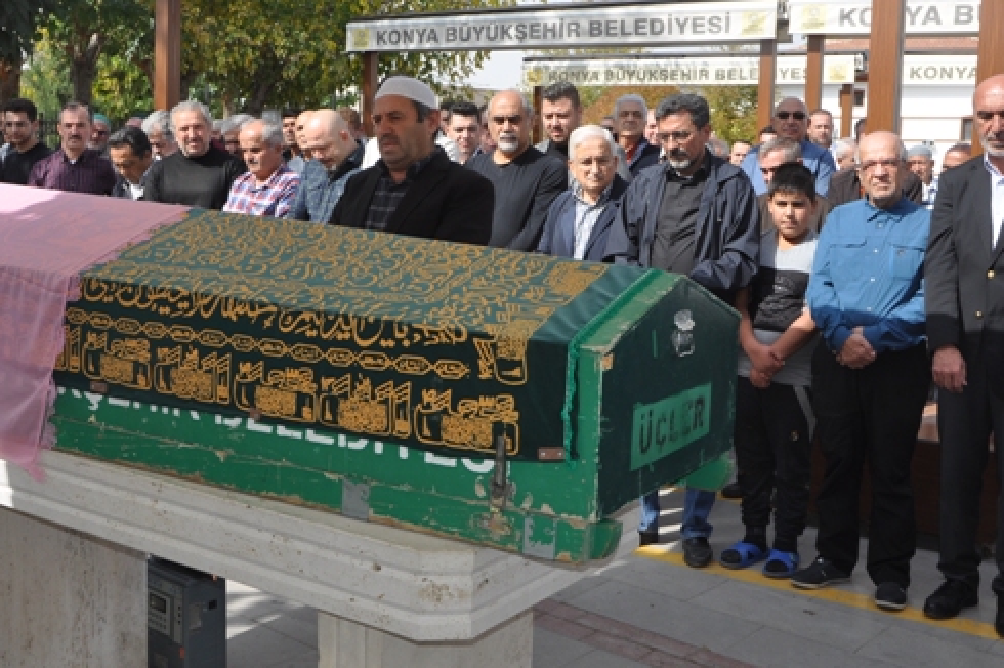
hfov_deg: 41.9
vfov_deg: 28.6
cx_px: 496
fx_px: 1310
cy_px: 292
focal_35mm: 47
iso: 200
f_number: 8
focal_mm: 24
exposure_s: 1/200
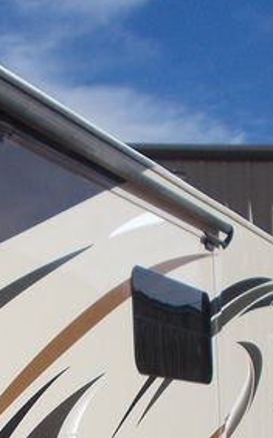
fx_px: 1192
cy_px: 513
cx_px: -53
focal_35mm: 100
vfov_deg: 19.7
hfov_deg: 12.8
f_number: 8
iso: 80
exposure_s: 1/320
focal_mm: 4.6
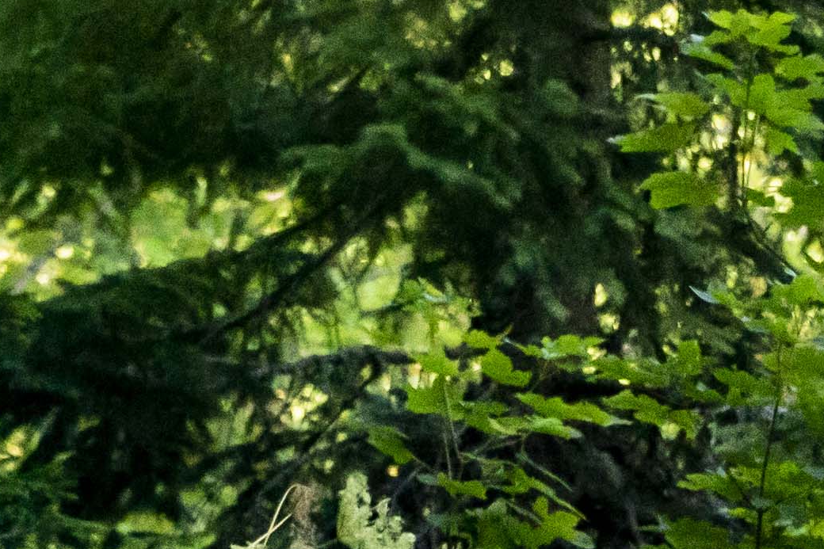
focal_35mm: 1154
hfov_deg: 1.8
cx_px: 718
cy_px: 735
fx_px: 26408
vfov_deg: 1.2
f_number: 7.1
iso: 2000
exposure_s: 1/1250
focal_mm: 200
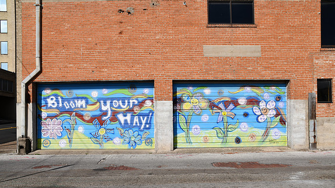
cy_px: 113
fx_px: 284
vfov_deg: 36.5
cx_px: 169
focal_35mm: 32
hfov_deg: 61.0
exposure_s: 1/400
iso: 100
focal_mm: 20
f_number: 10
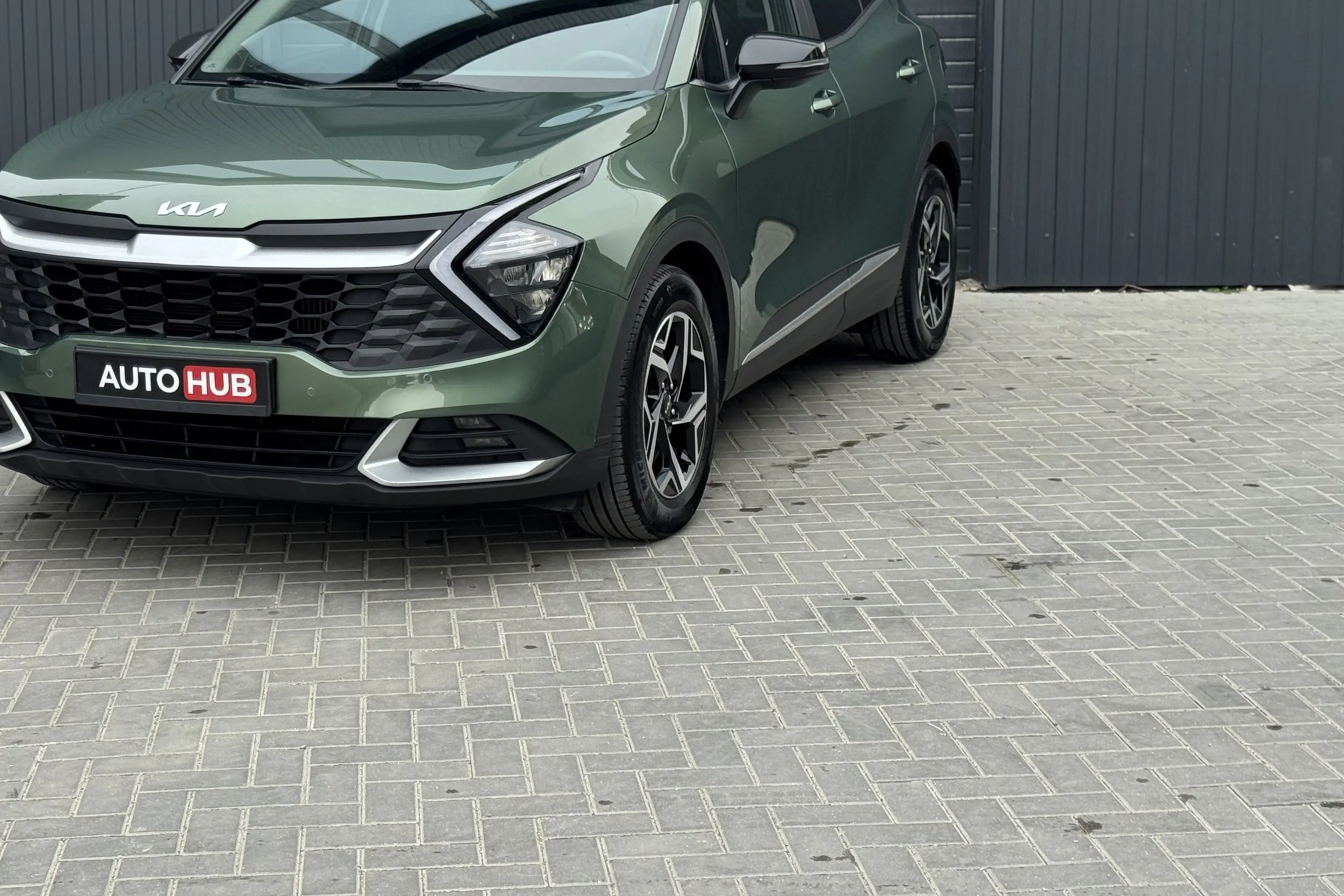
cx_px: 501
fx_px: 2389
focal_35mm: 64
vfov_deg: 21.2
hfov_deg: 31.3
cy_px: 292
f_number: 1.78
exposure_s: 1/126
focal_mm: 6.76
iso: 64
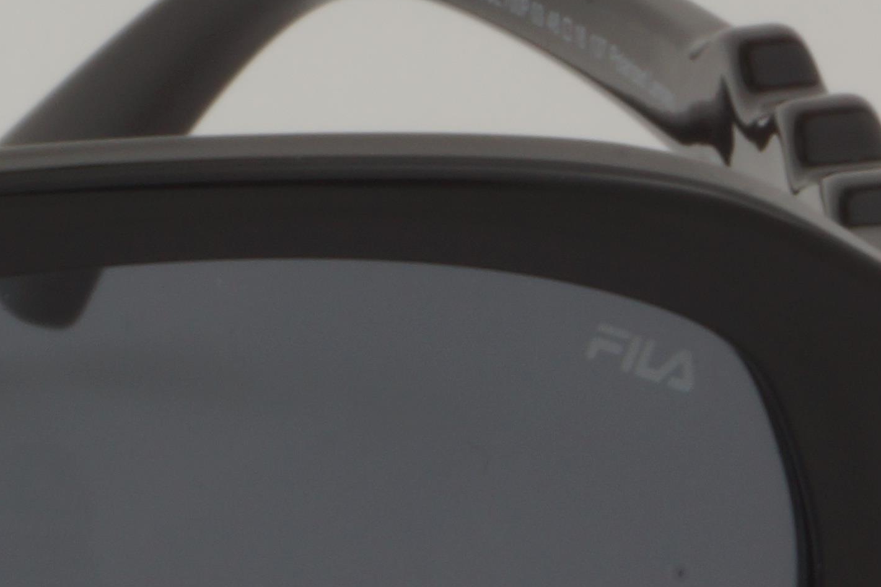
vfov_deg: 3.9
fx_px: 8518
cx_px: -753
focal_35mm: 348
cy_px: 510
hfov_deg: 5.8
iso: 100
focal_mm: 55
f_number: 36
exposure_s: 1/3
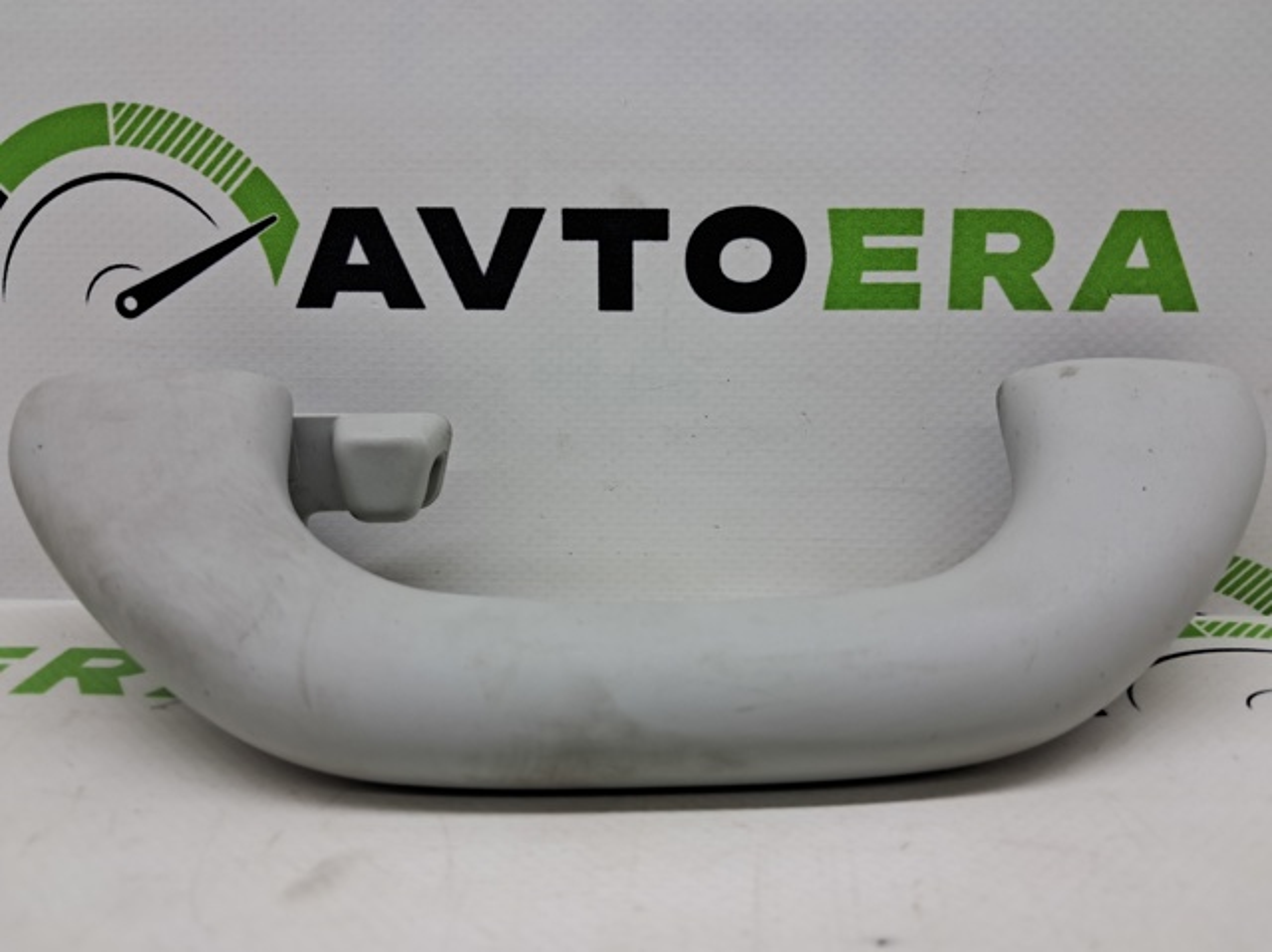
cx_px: 636
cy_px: 476
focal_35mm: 27
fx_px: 991
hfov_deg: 65.4
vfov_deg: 51.3
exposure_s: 1/120
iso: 50
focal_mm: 4
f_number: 1.8
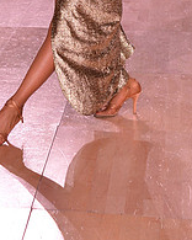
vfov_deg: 10.2
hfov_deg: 8.3
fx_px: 1307
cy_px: -94
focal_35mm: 184
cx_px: -22
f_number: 5.6
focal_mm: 66
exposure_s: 1/250
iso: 1000
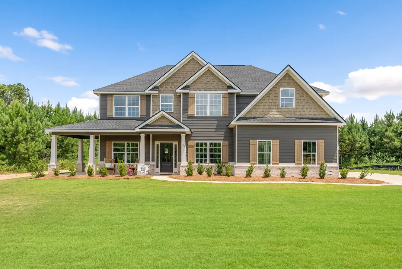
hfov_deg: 73.7
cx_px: 201
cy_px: 134
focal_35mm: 24
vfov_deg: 53.2
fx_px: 268
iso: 640
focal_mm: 24
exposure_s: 1/1600
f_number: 7.1
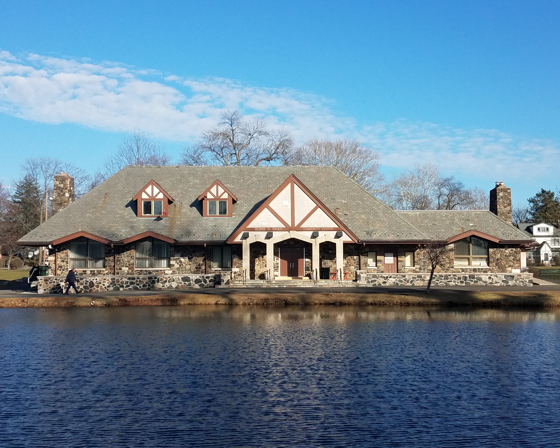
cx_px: 286
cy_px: 222
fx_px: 464
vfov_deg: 51.5
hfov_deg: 62.2
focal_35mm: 28
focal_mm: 4.2
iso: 40
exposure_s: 1/2064
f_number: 1.7
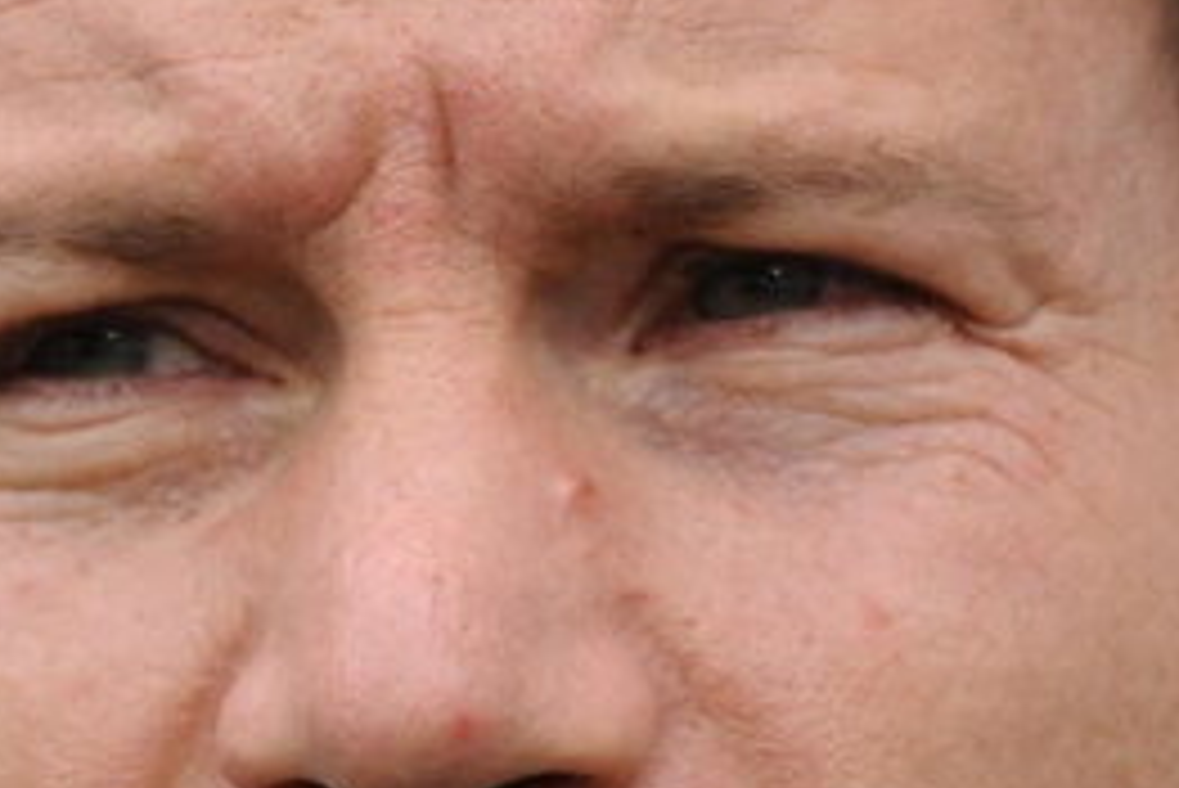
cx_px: 668
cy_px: 678
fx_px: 15400
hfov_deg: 4.4
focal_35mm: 470
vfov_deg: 2.9
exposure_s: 1/1000
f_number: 6.3
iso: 2000
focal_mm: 102
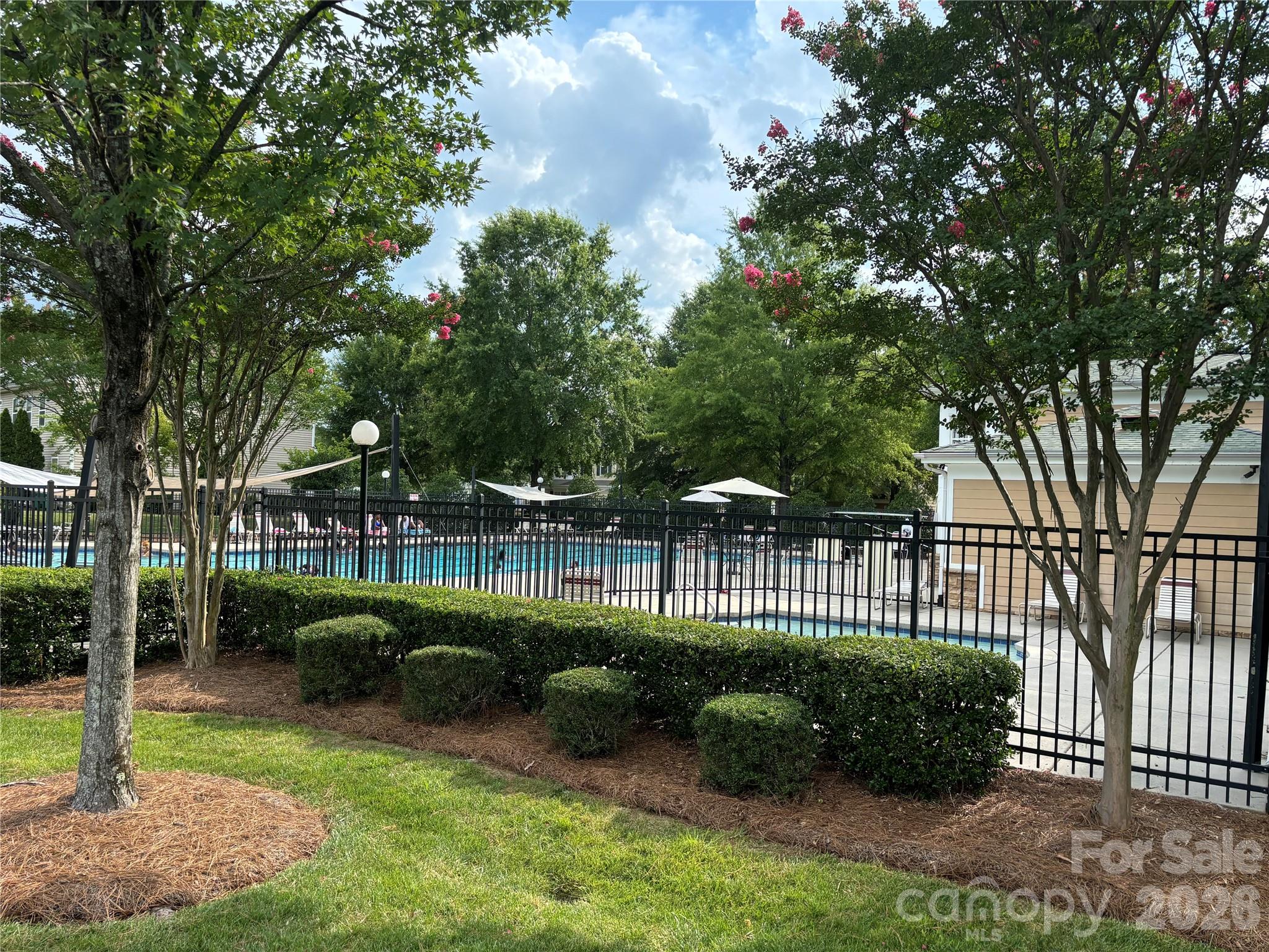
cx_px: 634
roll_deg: -1.0
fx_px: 953
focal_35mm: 26
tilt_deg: -0.7
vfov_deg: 53.1
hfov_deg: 67.3
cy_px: 476
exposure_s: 1/1399
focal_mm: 5.96
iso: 50
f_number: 1.6
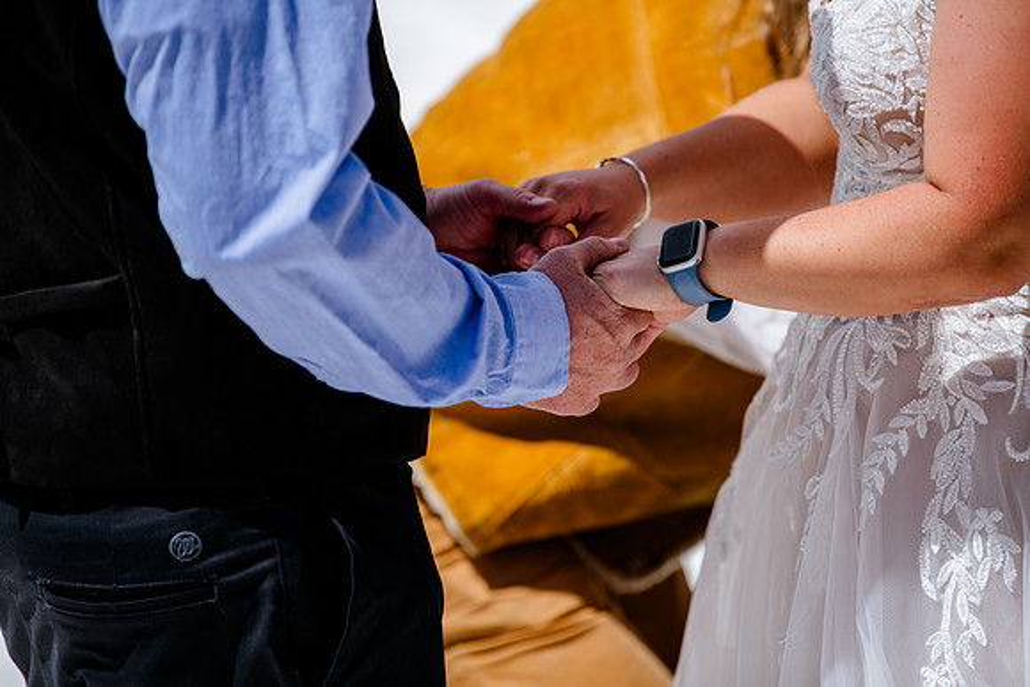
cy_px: 344
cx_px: 515
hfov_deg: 10.3
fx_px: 5723
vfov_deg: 6.9
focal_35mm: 200
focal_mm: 200
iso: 160
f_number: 3.5
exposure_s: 1/5000
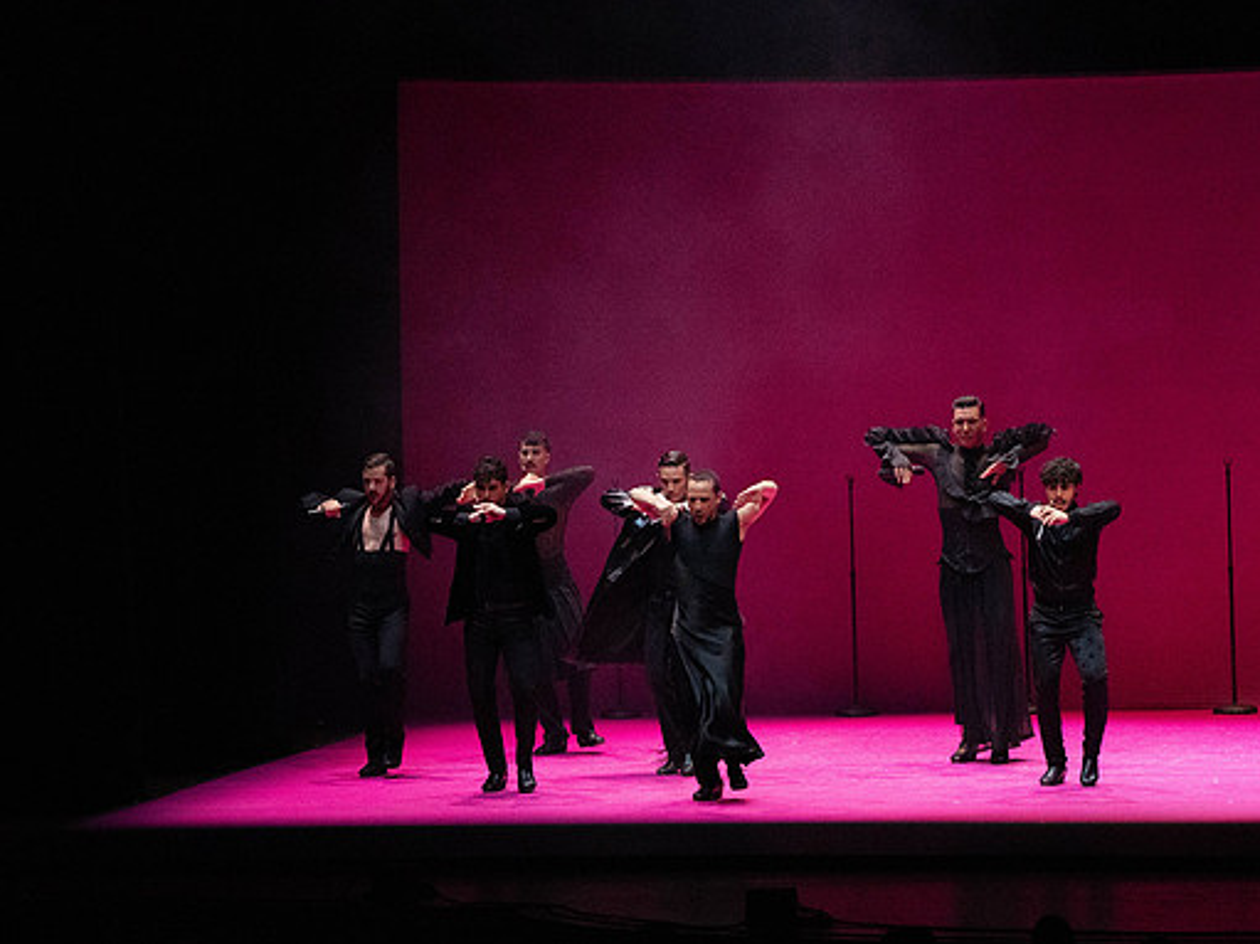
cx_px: 597
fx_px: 6951
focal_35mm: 191
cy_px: 472
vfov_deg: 7.8
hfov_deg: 10.4
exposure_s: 1/400
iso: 25600
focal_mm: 175
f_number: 9
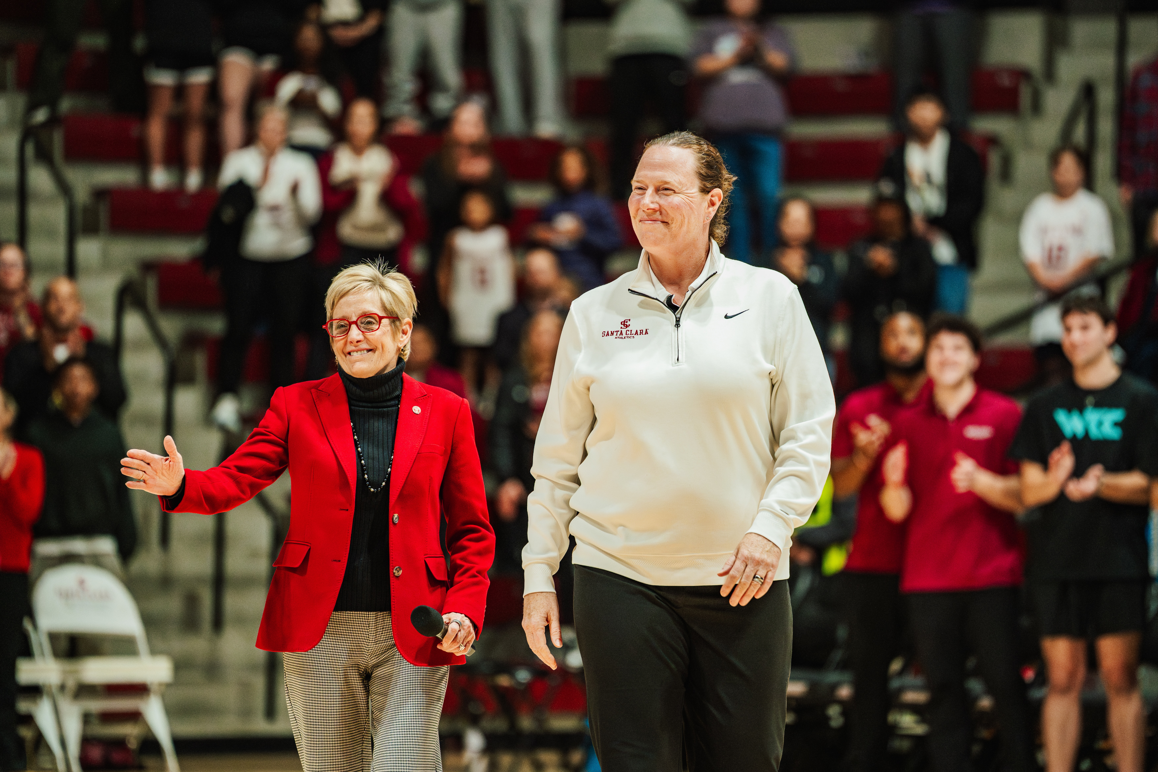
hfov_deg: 10.3
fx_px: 6433
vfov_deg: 6.9
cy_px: 386
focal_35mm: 200
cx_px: 579
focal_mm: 200
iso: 5000
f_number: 2.8
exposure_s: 1/1250
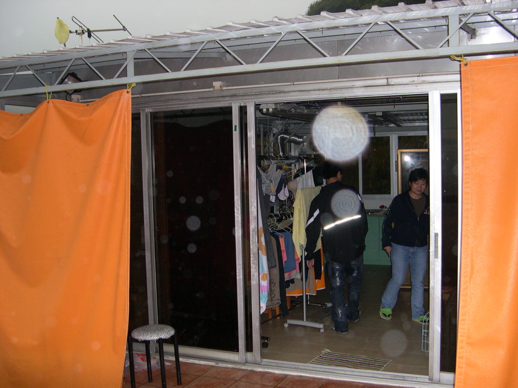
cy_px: 194
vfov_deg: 37.7
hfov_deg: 49.0
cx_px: 259
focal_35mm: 38
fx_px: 568
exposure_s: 1/60
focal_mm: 8
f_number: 2.8
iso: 209
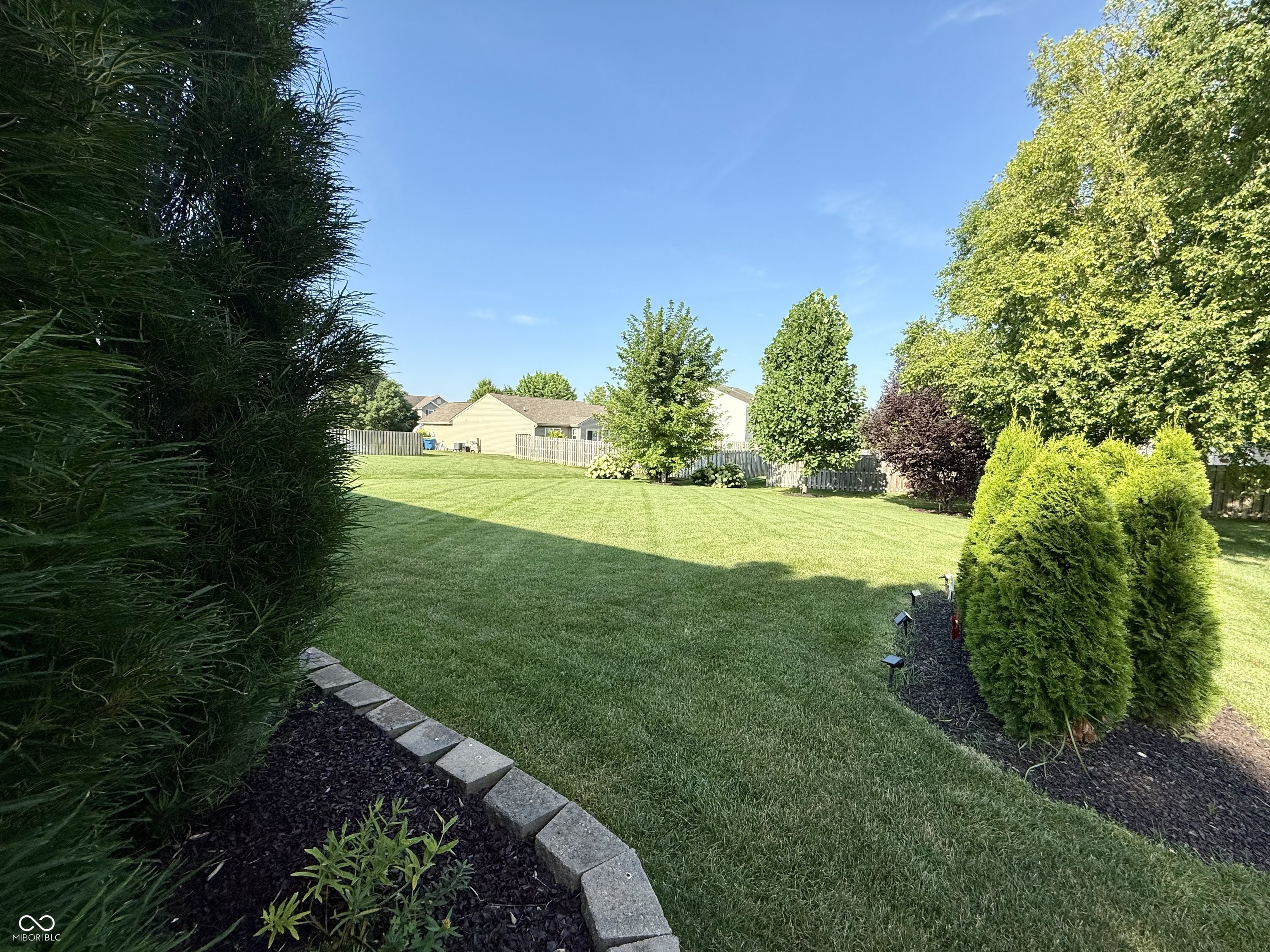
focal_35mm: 14
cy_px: 476
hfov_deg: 102.1
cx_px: 635
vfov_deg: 85.7
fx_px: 514
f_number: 2.2
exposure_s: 1/1068
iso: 50
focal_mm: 2.22
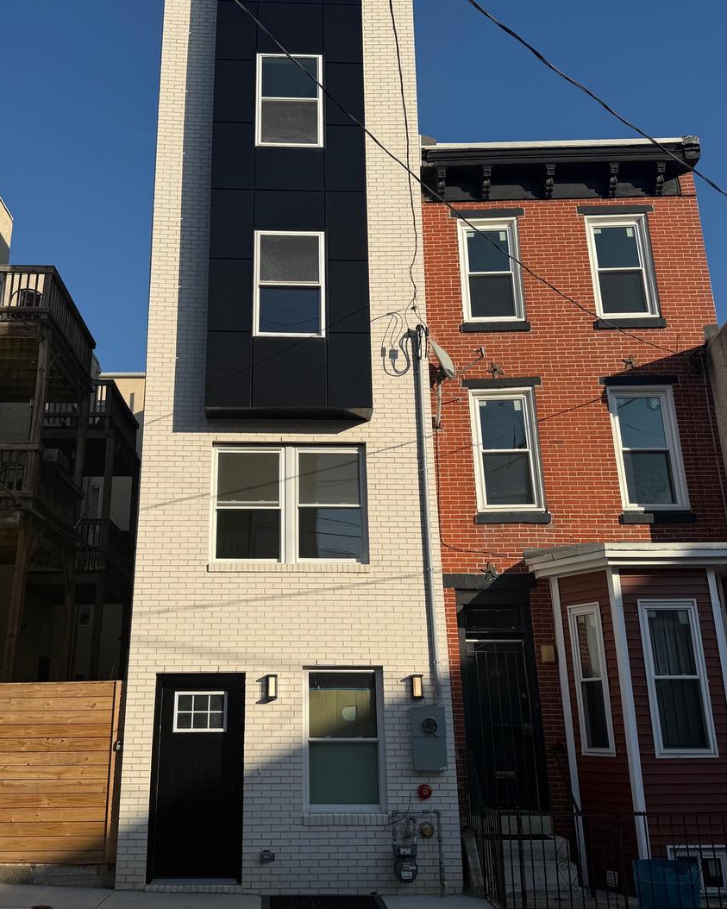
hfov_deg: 45.6
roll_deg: +0.1
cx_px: 299
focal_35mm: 32
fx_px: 861
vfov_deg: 55.7
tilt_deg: +19.0
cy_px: 449
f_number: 1.78
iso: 80
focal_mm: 6.76
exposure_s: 1/6711
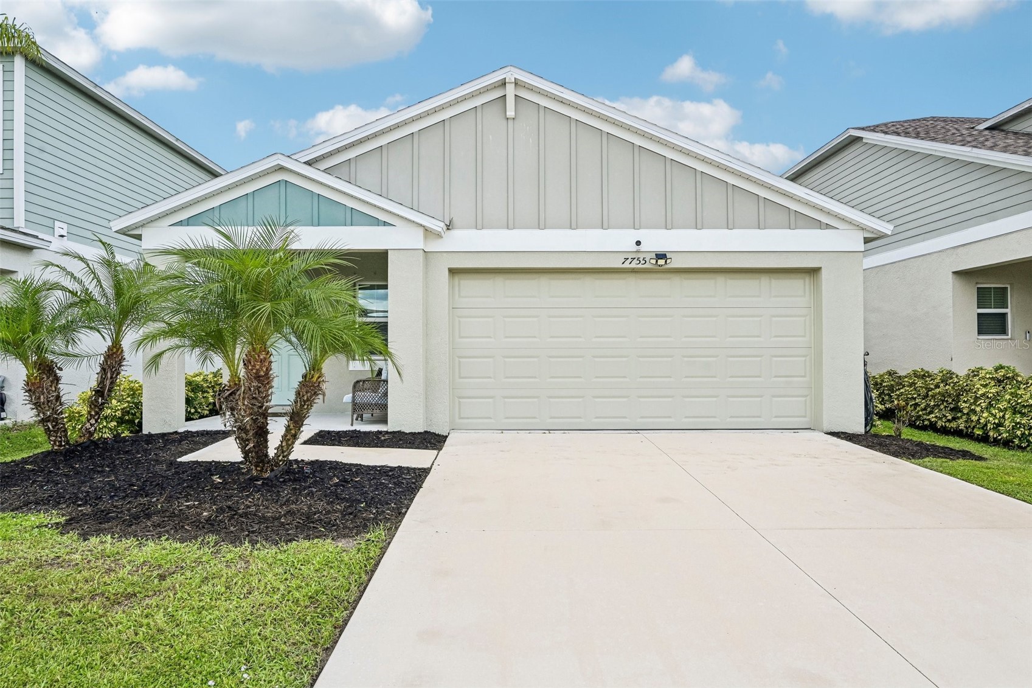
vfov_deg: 56.1
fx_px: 645
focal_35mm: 22
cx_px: 516
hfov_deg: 77.3
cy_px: 344
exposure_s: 1/1000
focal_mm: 22.5
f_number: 8
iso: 400
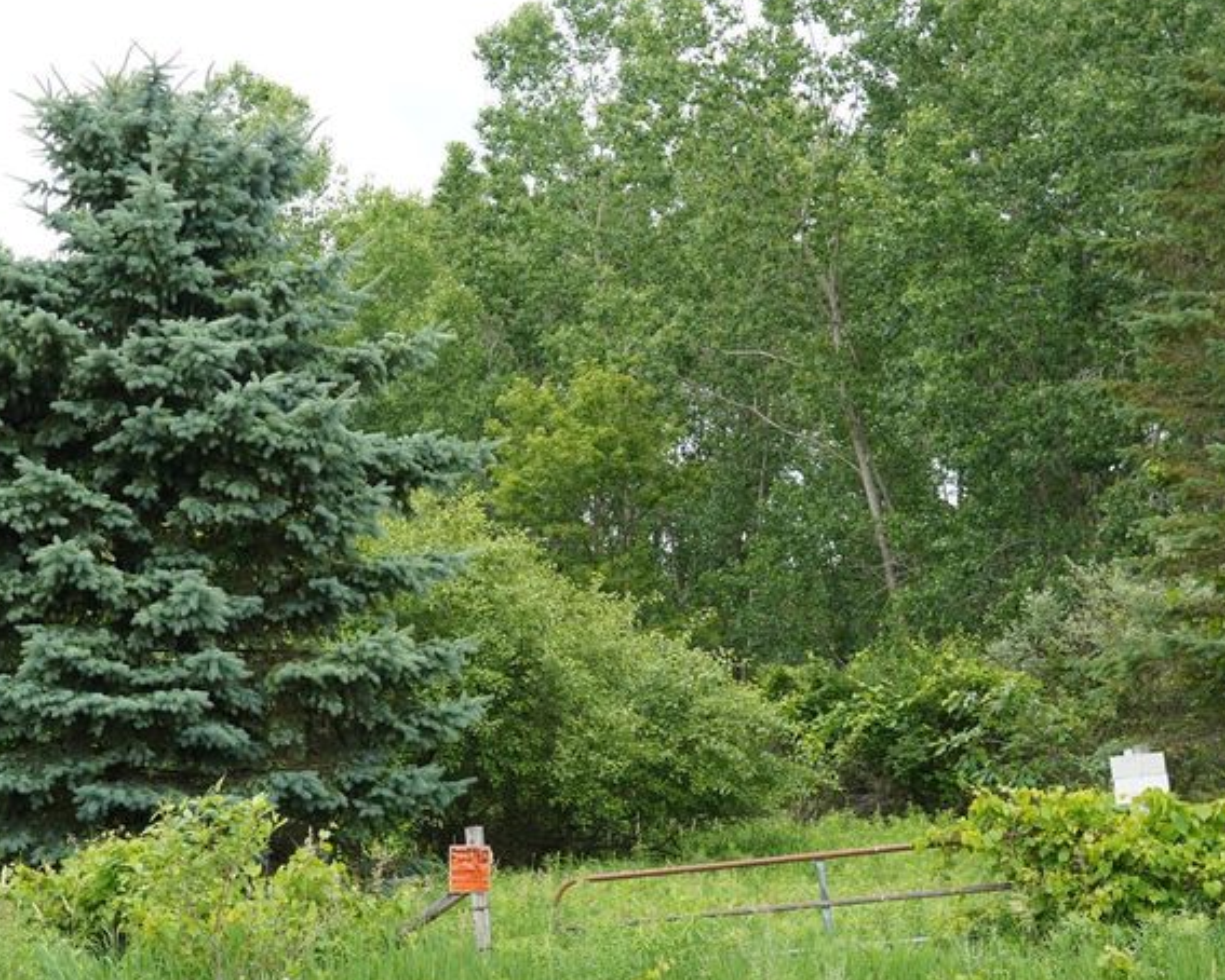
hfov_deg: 30.9
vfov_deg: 24.9
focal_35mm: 61
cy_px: 601
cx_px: 527
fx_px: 2212
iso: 100
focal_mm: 24
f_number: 7.1
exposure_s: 1/80
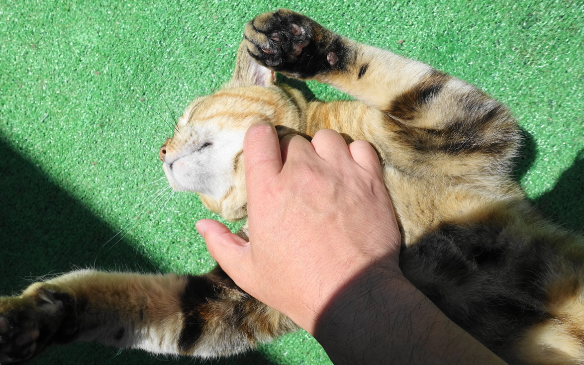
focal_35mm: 25
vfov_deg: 49.3
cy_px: 188
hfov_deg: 72.5
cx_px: 294
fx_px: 398
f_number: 4
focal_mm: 8.8
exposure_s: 1/250
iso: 160
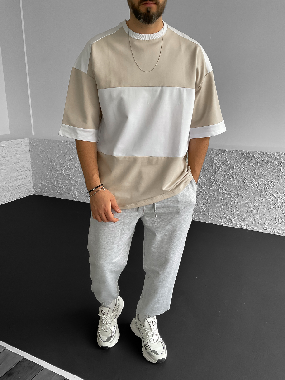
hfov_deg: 48.2
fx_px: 318
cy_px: 190
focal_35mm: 29
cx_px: 142
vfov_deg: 61.7
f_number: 1.8
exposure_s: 1/60
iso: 80
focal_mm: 3
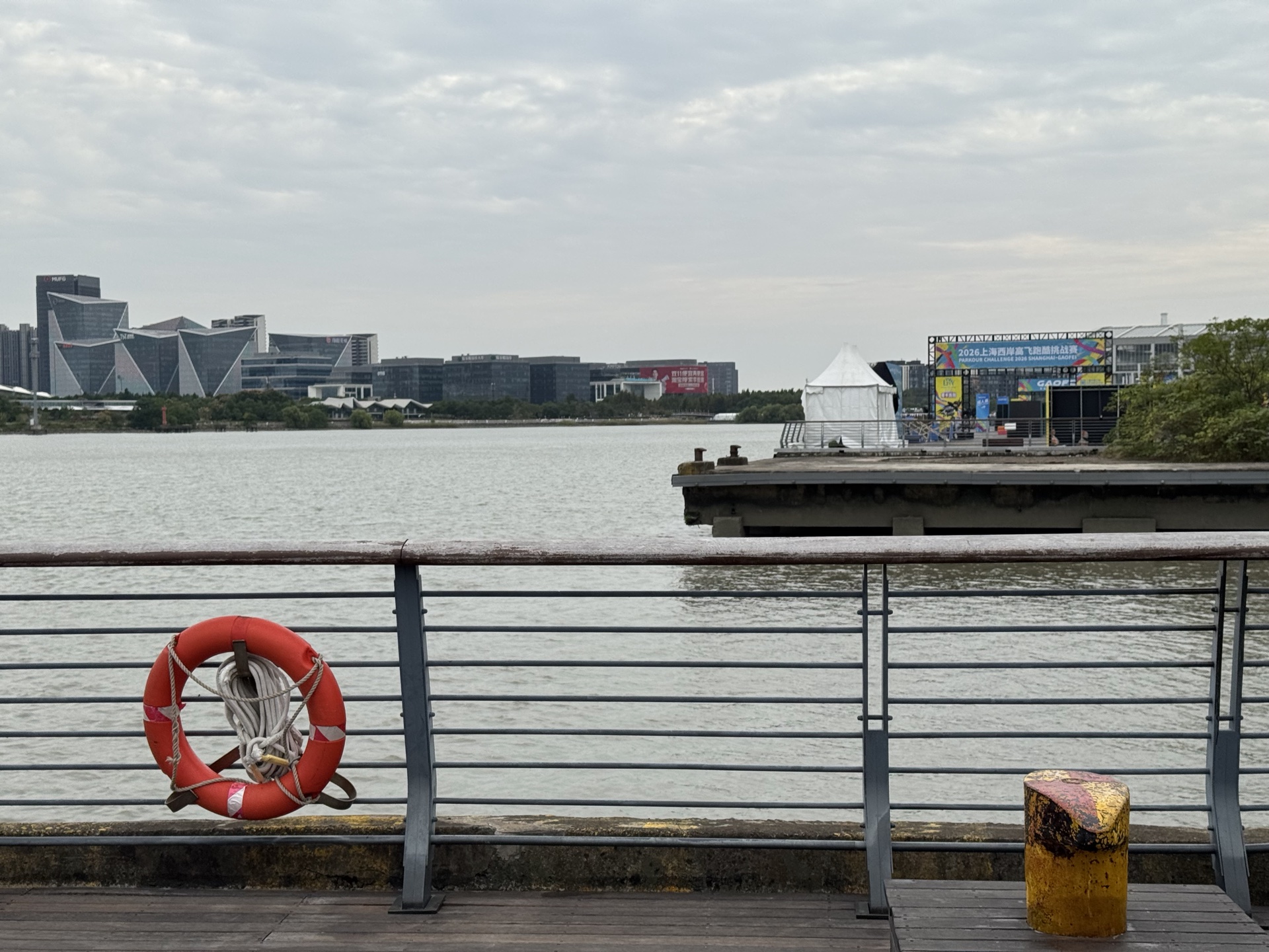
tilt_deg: -1.8
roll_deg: +1.3
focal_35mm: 48
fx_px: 1760
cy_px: 476
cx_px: 634
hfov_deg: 39.7
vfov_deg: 30.3
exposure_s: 1/4975
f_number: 1.78
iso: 64
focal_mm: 6.76
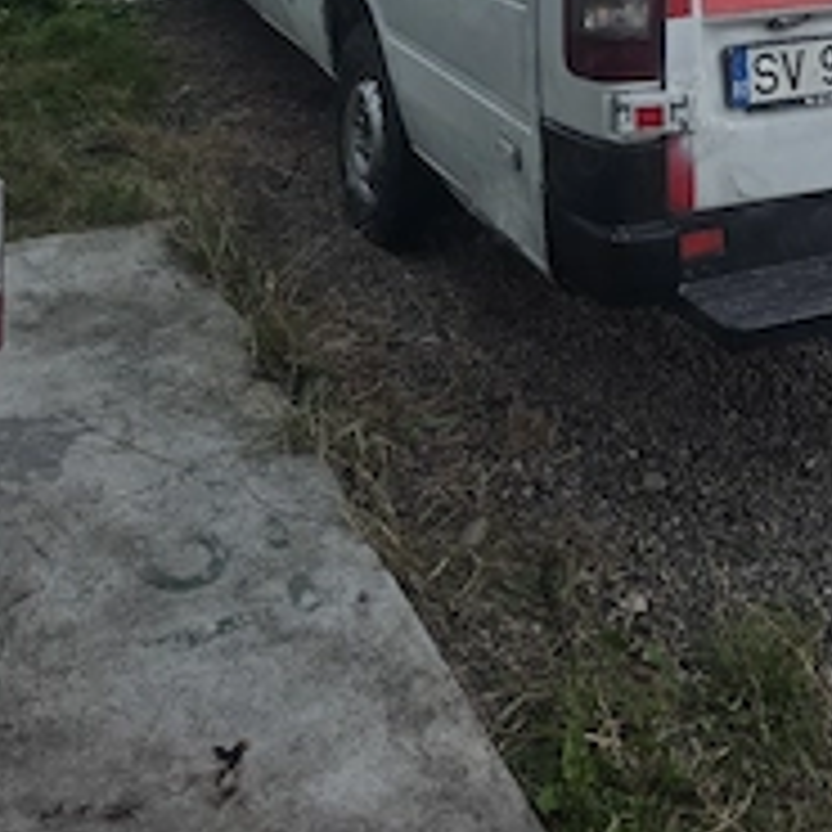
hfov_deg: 37.9
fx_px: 1196
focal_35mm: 44
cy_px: -54
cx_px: 553
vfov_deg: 33.9
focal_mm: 6.3
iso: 64
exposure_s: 1/182
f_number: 1.7
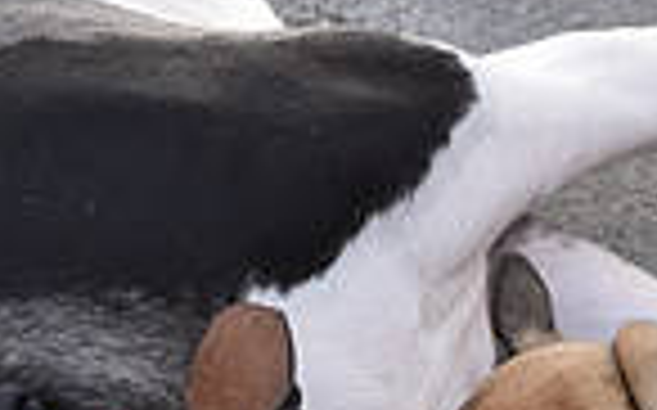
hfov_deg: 9.9
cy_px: 768
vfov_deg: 6.1
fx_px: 3775
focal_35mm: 211
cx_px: 500
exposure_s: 1/200
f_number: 7.1
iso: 800
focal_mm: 52
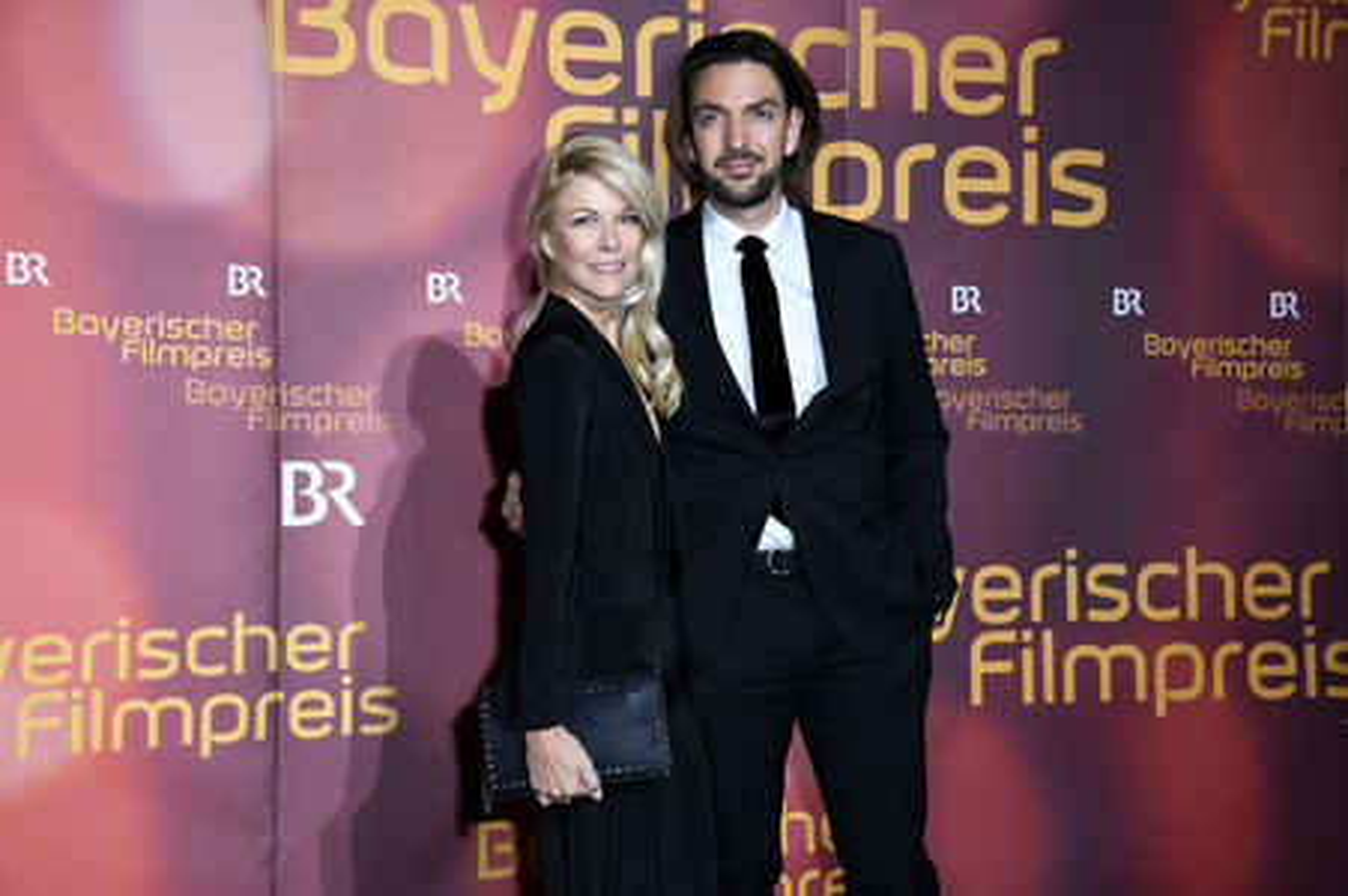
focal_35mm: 50
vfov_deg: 27.0
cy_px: 448
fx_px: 1871
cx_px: 674
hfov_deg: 39.6
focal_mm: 50
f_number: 6.3
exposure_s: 1/125
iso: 500
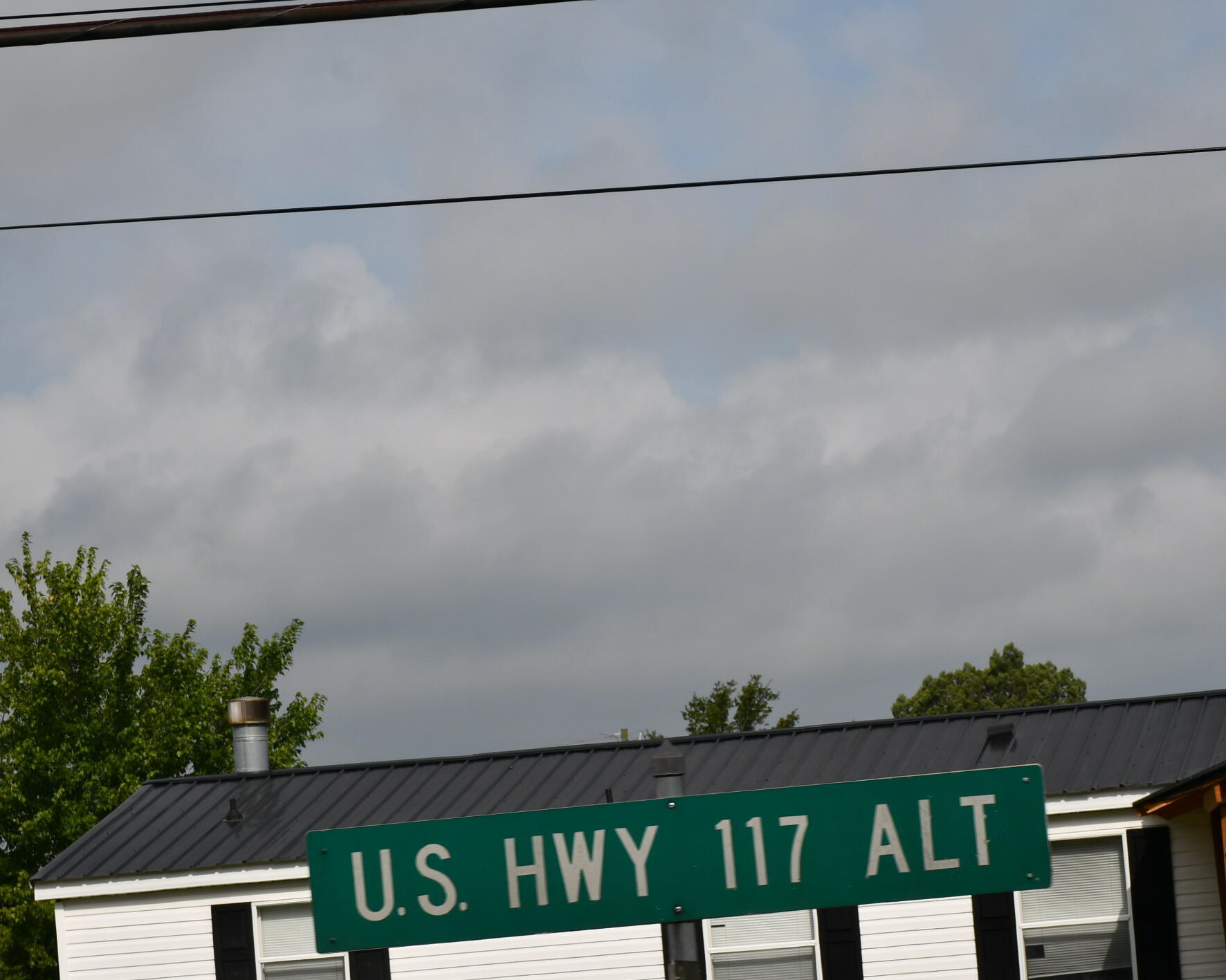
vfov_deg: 9.8
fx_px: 5732
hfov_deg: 12.2
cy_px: 489
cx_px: 521
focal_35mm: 158
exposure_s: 1/500
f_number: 11
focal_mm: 70
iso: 100
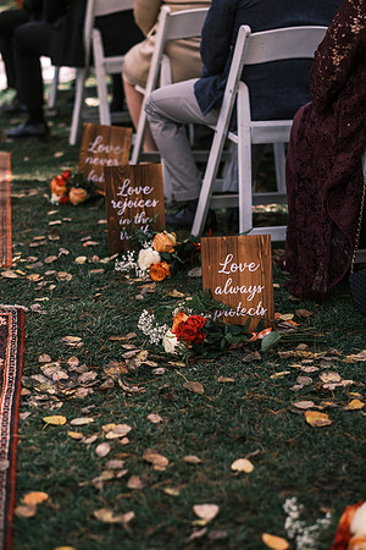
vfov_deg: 24.2
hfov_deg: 16.3
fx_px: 1281
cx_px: 183
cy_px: 275
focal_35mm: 84
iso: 200
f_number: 2
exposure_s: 1/2000
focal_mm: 56
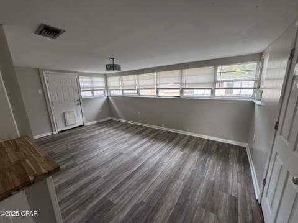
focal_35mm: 14
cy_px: 112
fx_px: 120
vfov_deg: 85.6
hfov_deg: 102.1
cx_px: 149
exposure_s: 1/99
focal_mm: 2.22
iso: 200
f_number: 2.2
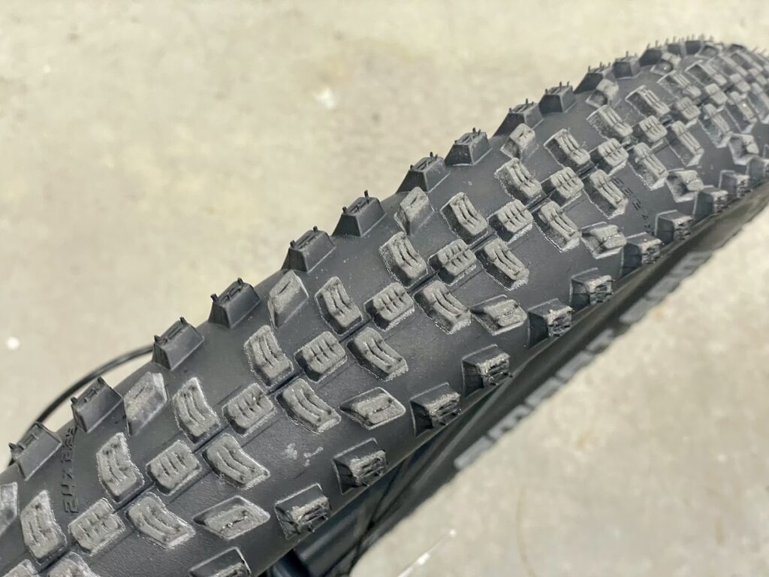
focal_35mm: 52
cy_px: 288
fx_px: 1155
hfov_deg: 36.8
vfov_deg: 28.0
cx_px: 384
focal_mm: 6
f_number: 2
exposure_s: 1/60
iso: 160
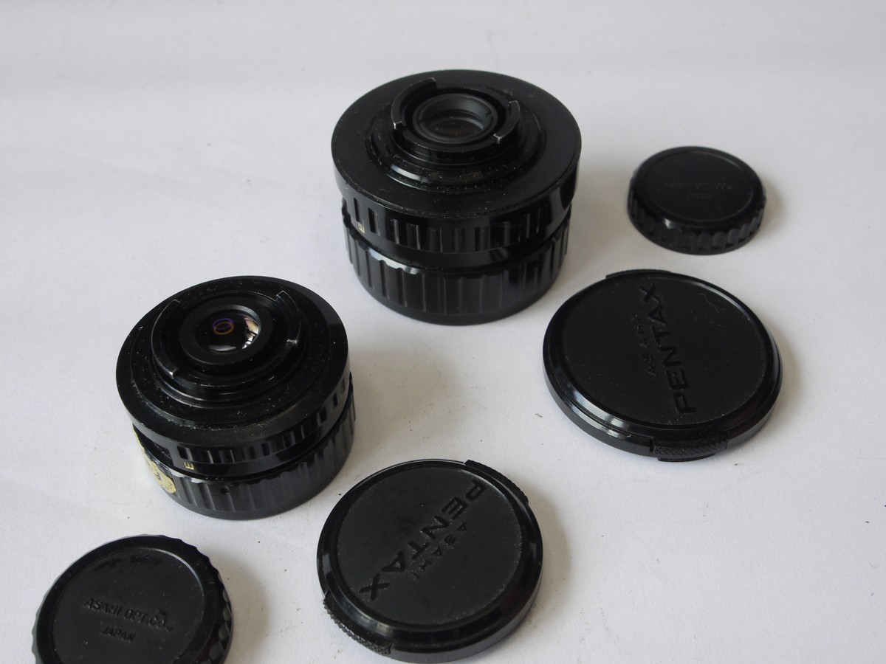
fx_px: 1126
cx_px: 443
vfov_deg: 32.9
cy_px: 332
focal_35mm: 44
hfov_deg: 42.9
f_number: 10
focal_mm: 22
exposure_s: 1/25
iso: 400
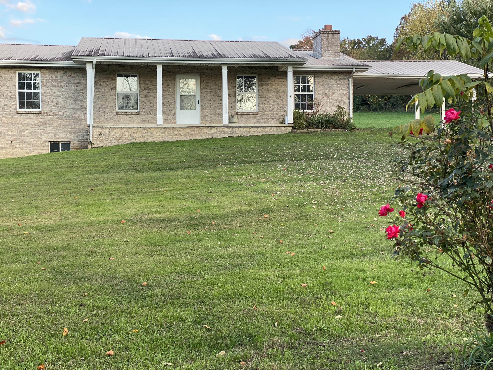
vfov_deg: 28.0
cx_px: 246
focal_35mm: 52
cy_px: 185
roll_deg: -0.1
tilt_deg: -2.1
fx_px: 741
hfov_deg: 36.8
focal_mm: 6
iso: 32
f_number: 2
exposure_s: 1/122
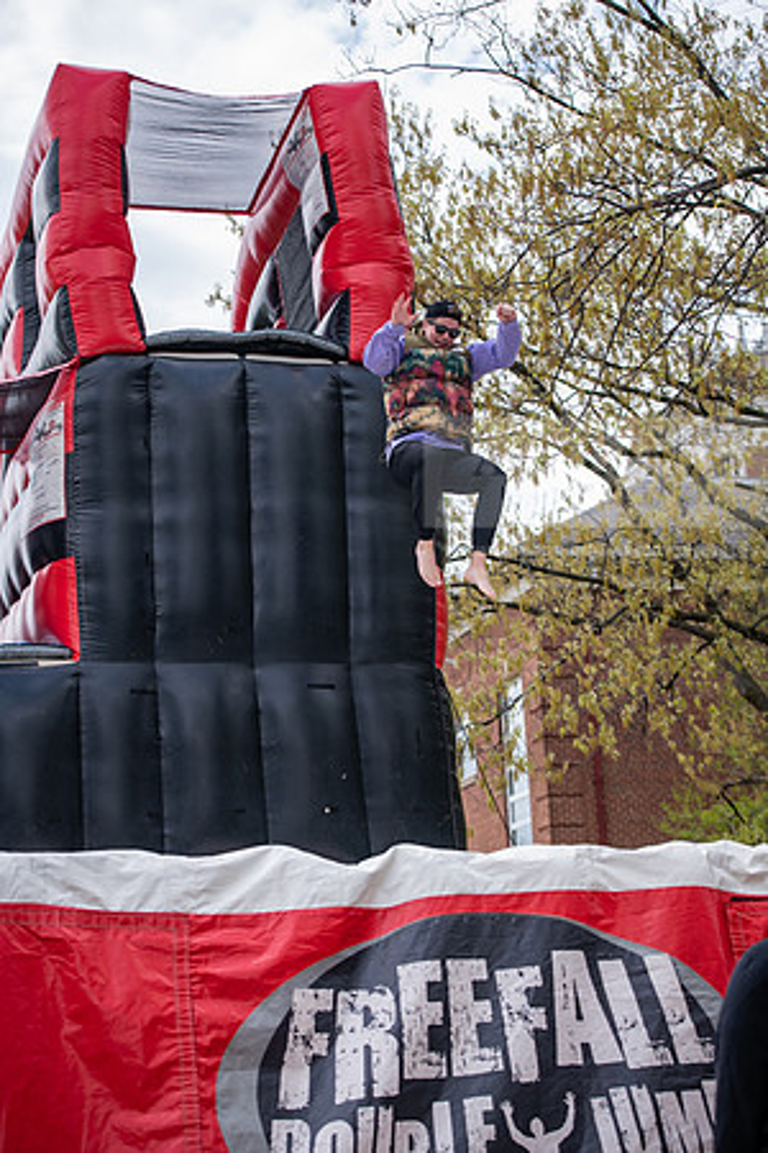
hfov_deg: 19.5
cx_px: 384
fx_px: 2240
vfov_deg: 28.8
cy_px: 576
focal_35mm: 70
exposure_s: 1/640
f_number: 3.5
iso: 100
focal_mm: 70
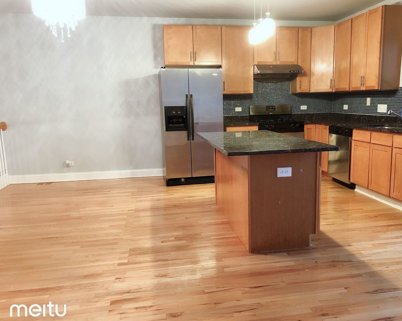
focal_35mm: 30
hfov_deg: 58.7
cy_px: 163
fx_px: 357
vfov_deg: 48.5
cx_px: 219
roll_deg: +1.3
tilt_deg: -7.2
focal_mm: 4
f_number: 1.8
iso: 100
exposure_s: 1/11
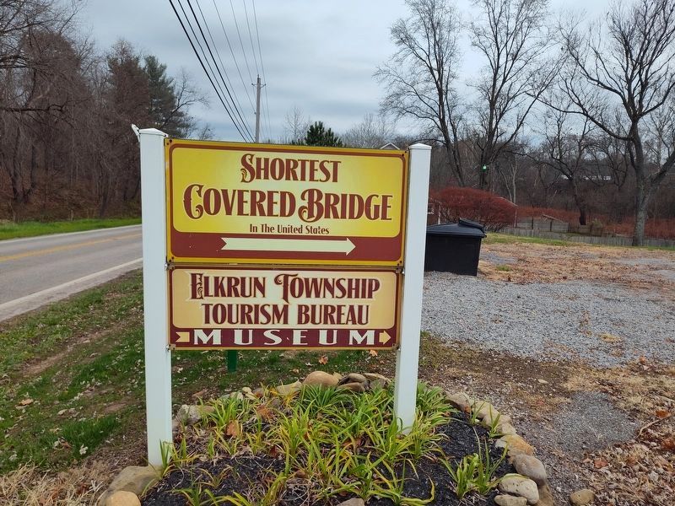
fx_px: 448
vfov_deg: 58.9
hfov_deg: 73.9
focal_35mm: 23
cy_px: 253
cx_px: 338
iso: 100
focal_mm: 5.56
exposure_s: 1/847
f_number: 1.8
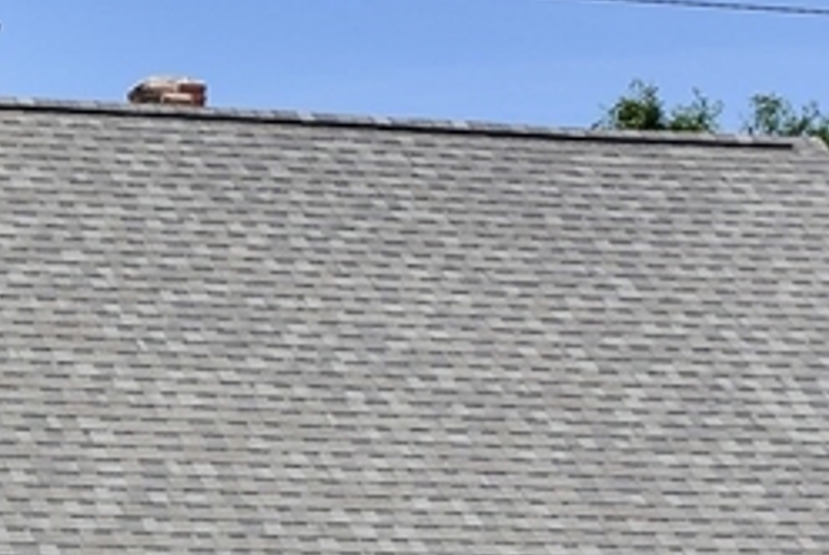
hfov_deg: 11.9
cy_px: 614
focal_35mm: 167
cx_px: -308
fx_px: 3852
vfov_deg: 8.2
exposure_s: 1/500
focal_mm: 27
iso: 160
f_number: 8
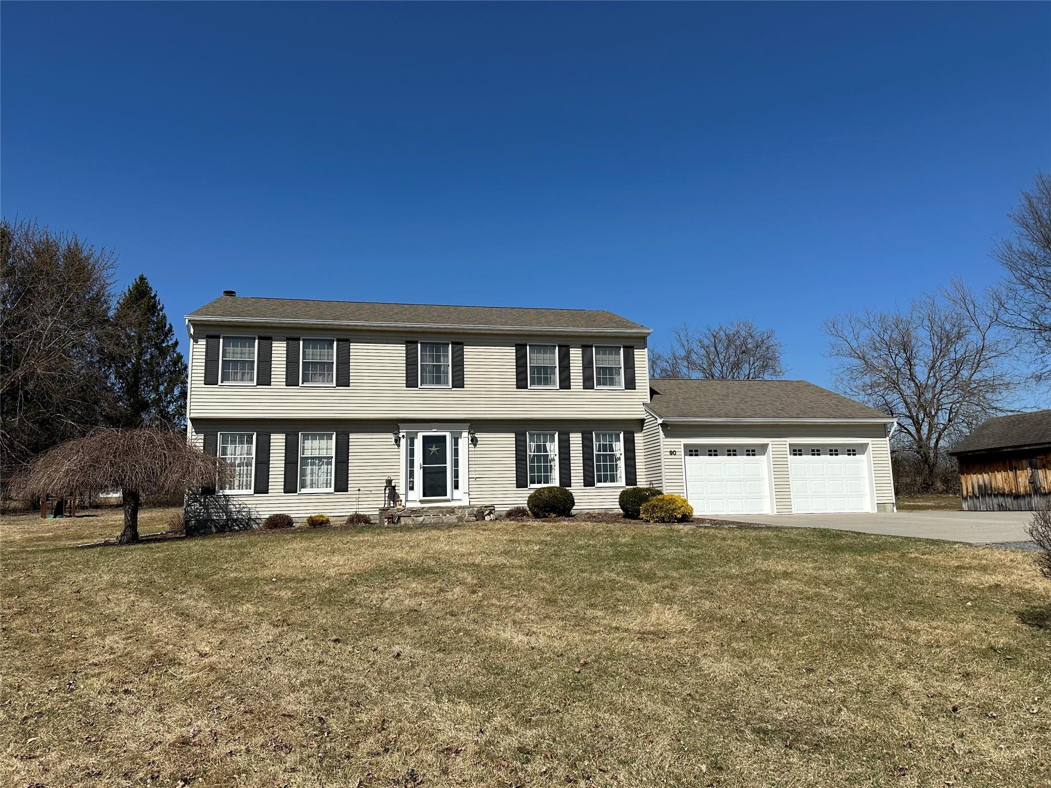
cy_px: 394
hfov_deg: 71.6
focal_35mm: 24
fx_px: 729
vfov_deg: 56.8
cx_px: 526
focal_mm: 6.86
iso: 80
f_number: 1.78
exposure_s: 1/7576
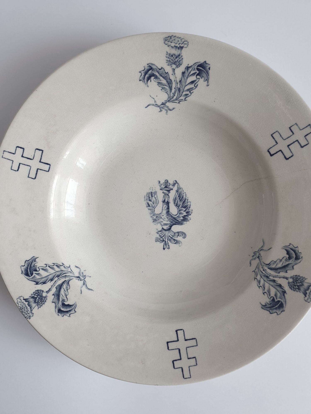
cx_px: 156
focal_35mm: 26
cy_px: 207
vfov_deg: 67.3
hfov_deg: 53.1
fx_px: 311
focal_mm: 4.3
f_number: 2.4
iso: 200
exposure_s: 1/50
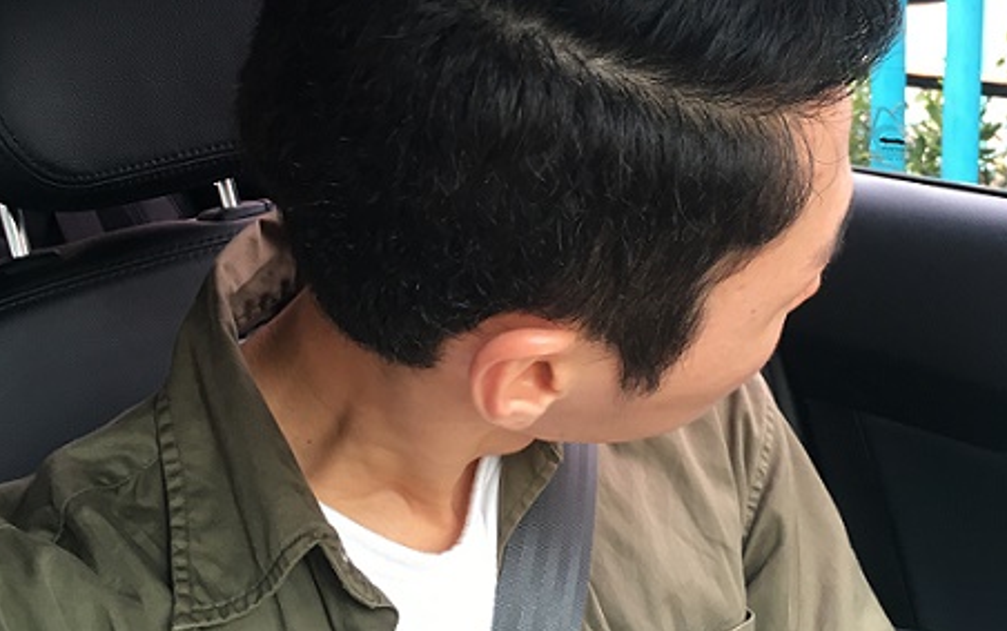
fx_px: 1153
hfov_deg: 47.2
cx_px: 510
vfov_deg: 30.3
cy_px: 201
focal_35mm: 42
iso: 50
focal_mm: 4.15
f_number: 2.2
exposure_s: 1/30
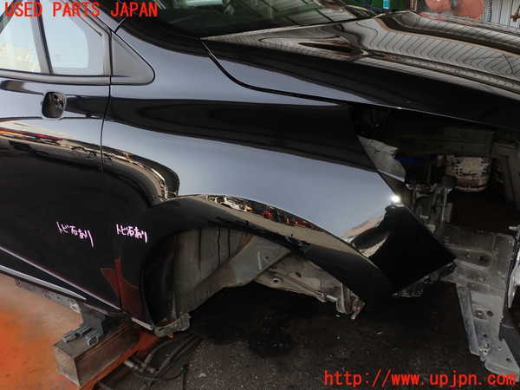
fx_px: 451
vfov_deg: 46.8
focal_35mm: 30
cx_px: 260
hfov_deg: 60.0
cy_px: 195
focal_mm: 5.4
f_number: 3.2
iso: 100
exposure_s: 1/100
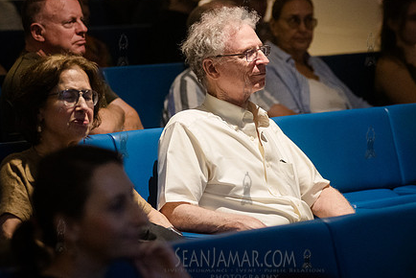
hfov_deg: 12.4
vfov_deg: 8.3
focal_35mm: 165
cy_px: 86
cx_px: 235
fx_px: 1908
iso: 6400
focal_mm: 112
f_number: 3.2
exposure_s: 1/320
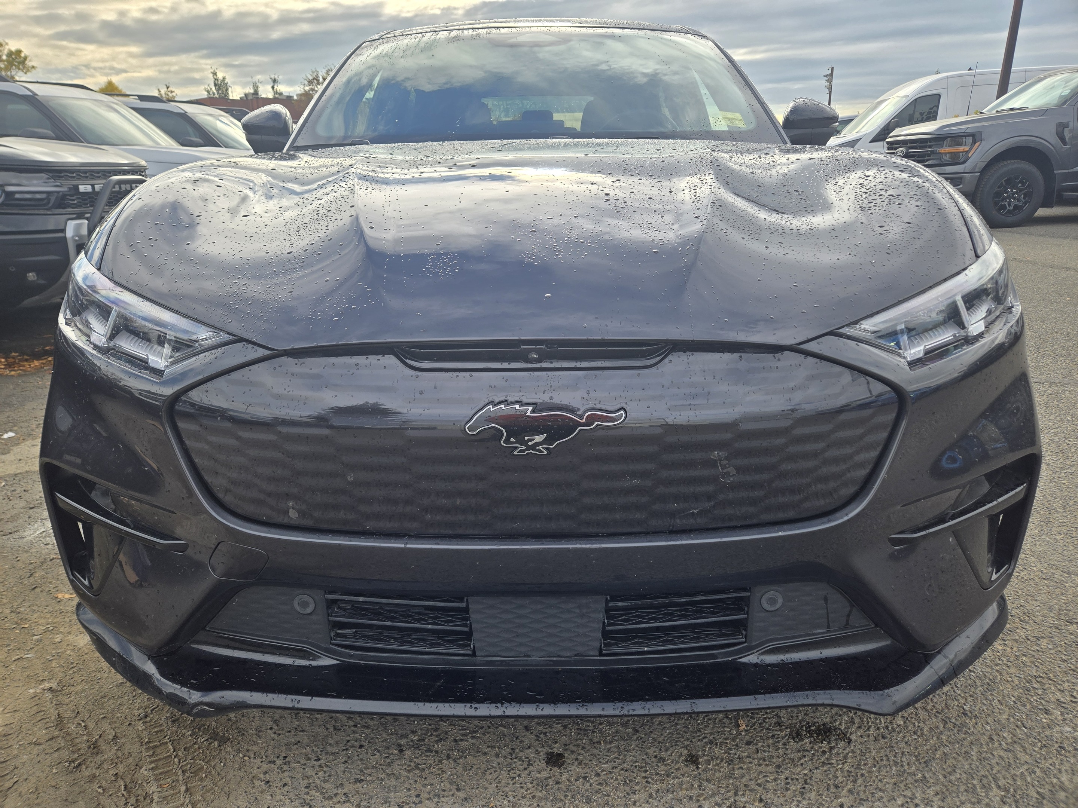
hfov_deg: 73.9
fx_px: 716
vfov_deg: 58.9
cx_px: 539
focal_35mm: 23
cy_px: 404
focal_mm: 5.4
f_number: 1.8
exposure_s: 1/1099
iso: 25
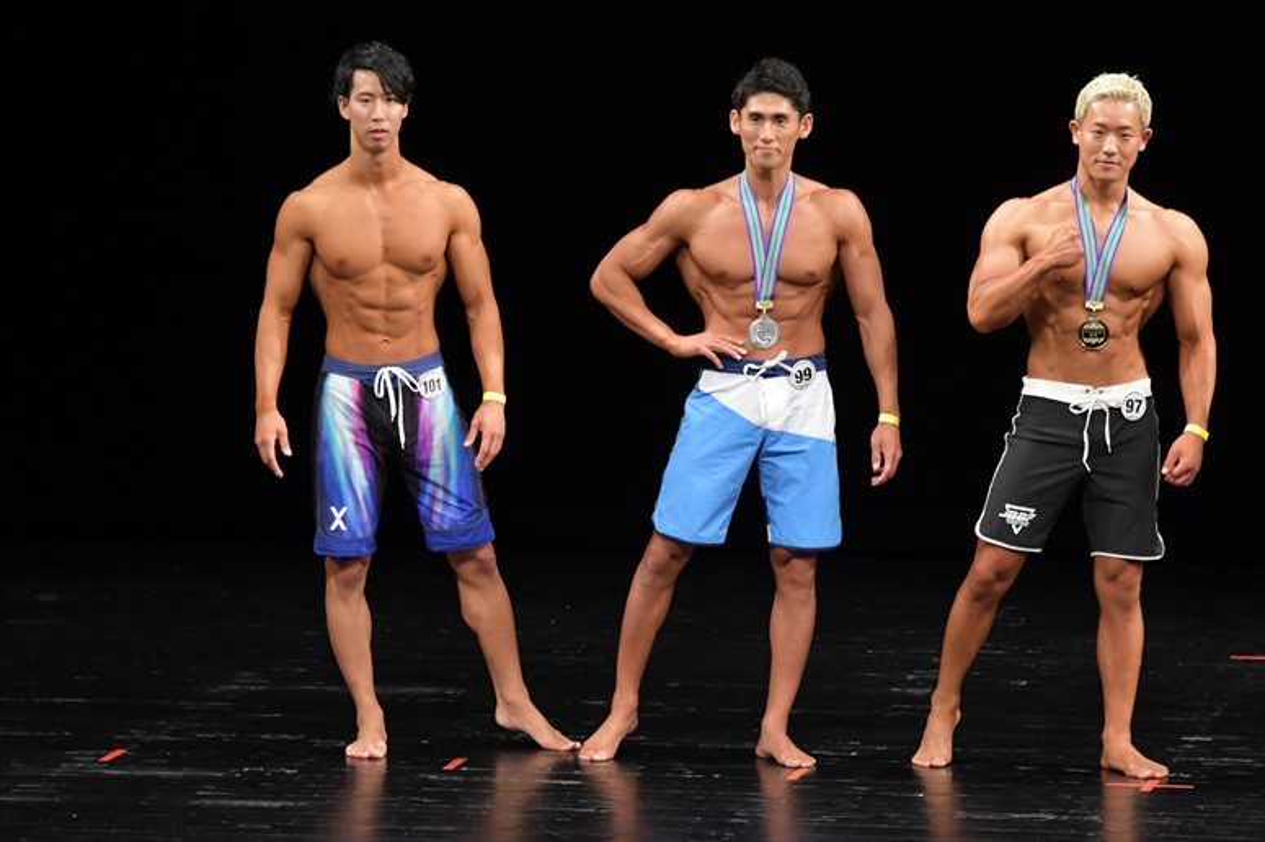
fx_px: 9483
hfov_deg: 7.6
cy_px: 421
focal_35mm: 270
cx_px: 632
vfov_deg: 5.1
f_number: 5.6
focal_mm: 180
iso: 3200
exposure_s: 1/400
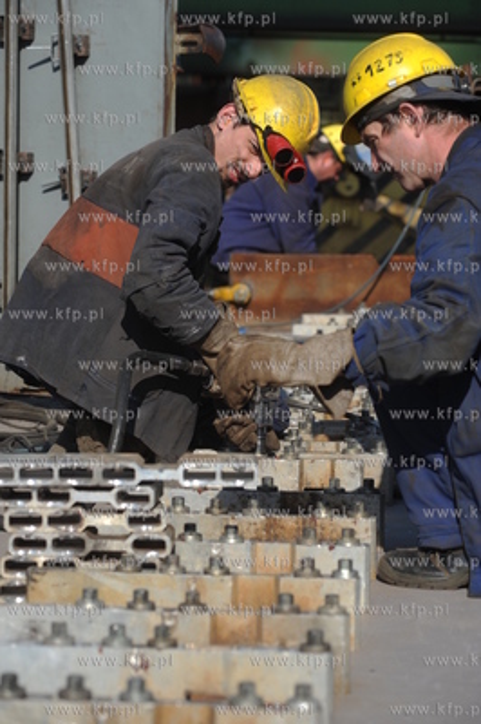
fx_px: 2248
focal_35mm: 112
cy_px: 362
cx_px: 240
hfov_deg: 12.2
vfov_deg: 18.3
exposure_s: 1/500
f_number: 5.6
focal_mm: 112
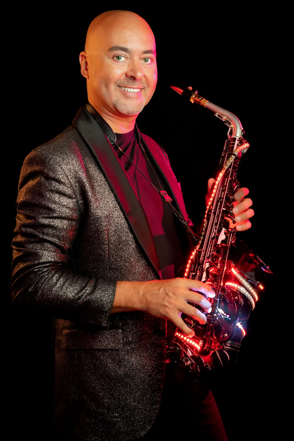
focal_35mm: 52
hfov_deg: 26.0
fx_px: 636
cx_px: 147
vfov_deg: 38.2
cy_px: 220
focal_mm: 52
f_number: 3.5
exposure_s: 1/200
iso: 2500
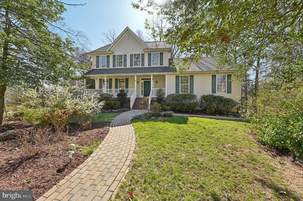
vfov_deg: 81.1
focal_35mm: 14
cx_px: 152
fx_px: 118
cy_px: 100
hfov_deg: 104.3
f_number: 8
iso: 100
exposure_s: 1/100
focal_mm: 14
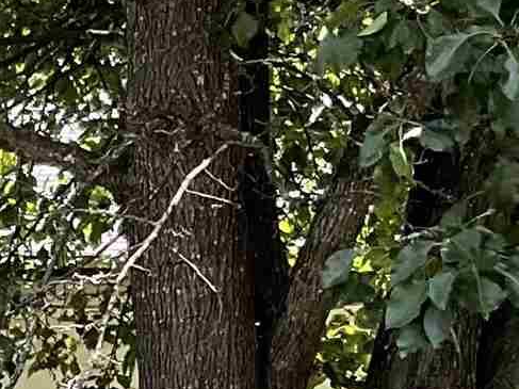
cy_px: 796
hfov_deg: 9.6
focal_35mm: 183
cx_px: -700
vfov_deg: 7.7
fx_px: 2743
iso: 16
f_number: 1.8
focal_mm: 3
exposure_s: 1/161
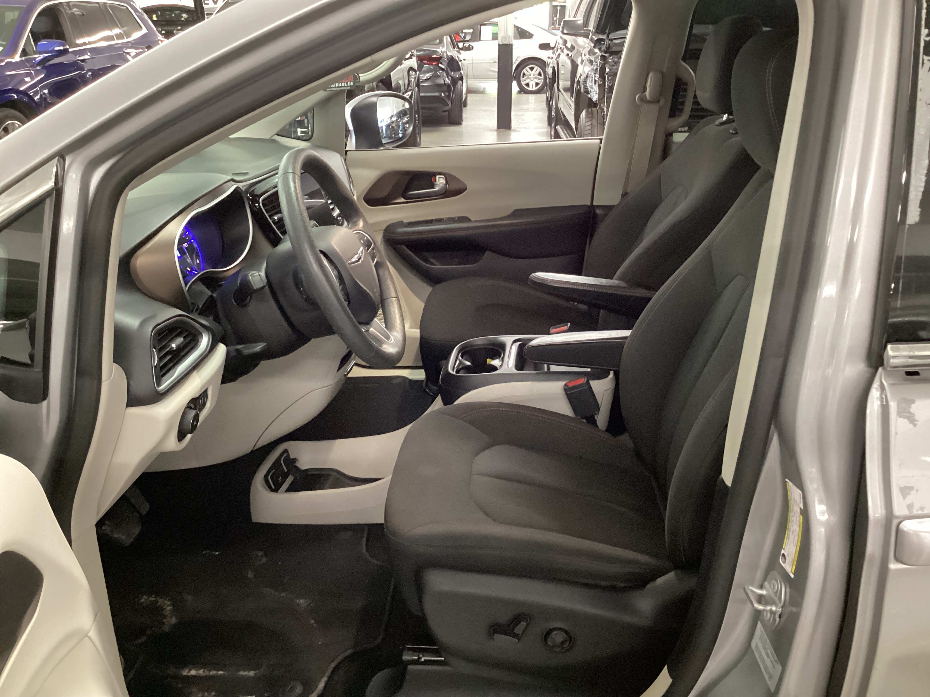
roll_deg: -0.1
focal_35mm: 31
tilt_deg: -22.7
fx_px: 833
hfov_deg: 58.4
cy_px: 348
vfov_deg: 45.4
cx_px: 465
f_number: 2.4
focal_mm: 3.3
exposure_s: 1/25
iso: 500
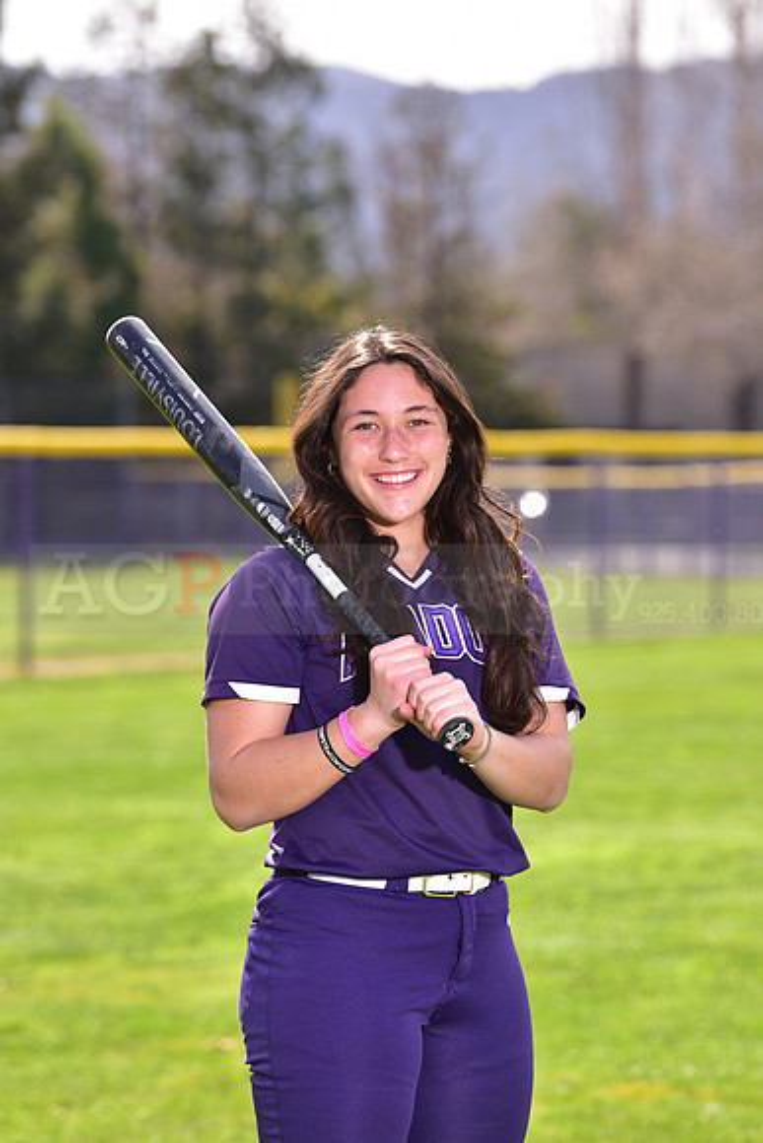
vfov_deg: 12.4
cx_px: 382
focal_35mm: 165
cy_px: 572
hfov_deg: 8.3
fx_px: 5242
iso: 80
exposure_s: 1/250
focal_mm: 165
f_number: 5
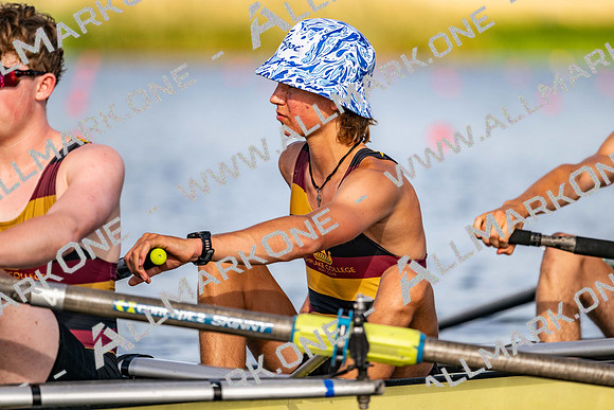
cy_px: 205
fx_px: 6823
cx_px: 307
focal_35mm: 400
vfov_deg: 3.4
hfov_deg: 5.2
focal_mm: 400
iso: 320
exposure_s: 1/2500
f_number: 4.5
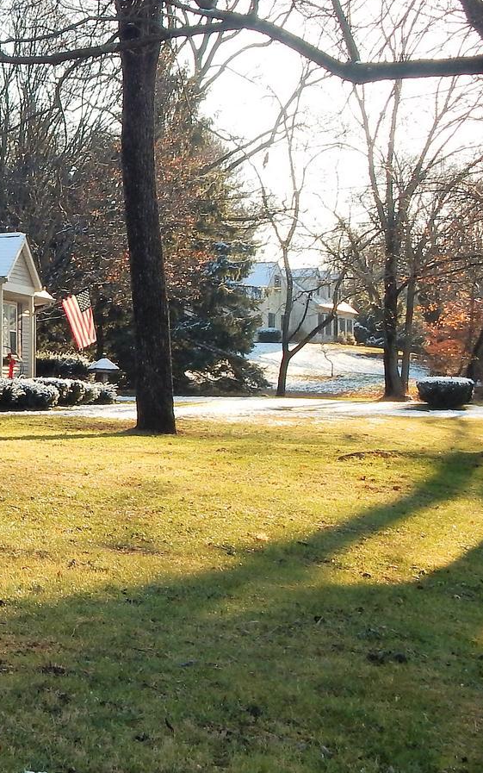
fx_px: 1579
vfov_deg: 27.5
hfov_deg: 16.7
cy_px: 373
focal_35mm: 75
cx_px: -90
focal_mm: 5.6
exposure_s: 1/400
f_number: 3.2
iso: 125
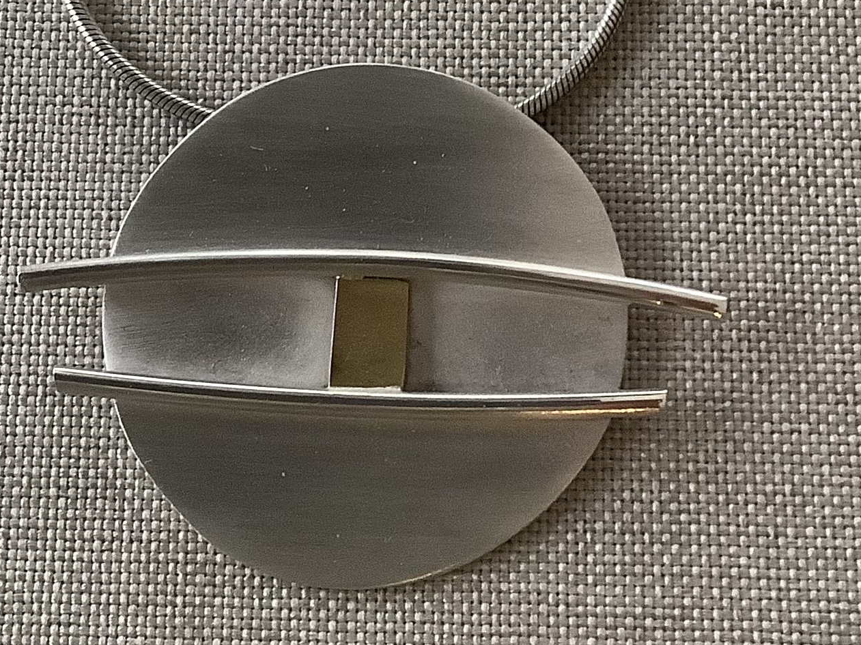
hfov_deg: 42.9
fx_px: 1094
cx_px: 373
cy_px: 226
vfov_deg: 32.6
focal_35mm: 44
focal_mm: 3.3
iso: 400
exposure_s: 1/30
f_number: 2.4
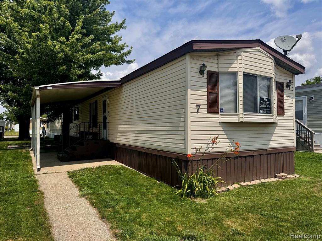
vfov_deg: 56.8
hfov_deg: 71.6
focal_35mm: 24
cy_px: 120
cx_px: 161
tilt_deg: +0.1
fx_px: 223
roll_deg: -0.2
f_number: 1.78
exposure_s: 1/5814
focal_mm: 6.76
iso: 80
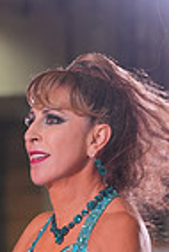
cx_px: 56
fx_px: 3161
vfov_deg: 4.5
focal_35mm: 450
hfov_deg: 3.1
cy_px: 424
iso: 1250
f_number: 4
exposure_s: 1/400
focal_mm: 110
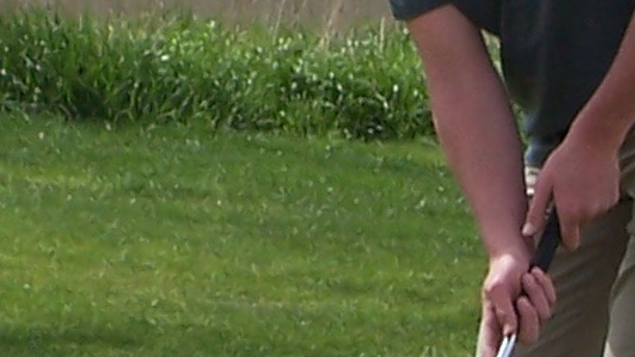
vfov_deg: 1.2
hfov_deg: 2.1
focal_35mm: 1049
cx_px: 1190
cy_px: 600
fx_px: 17659
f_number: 4.5
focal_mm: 31.3
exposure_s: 1/500
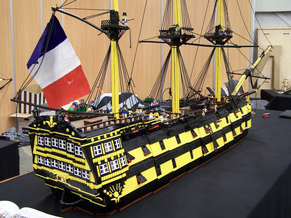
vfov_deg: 37.7
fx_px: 319
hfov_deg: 49.0
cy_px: 109
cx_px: 146
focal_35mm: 38
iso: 80
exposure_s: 1/2
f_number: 2.8
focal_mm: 6.3
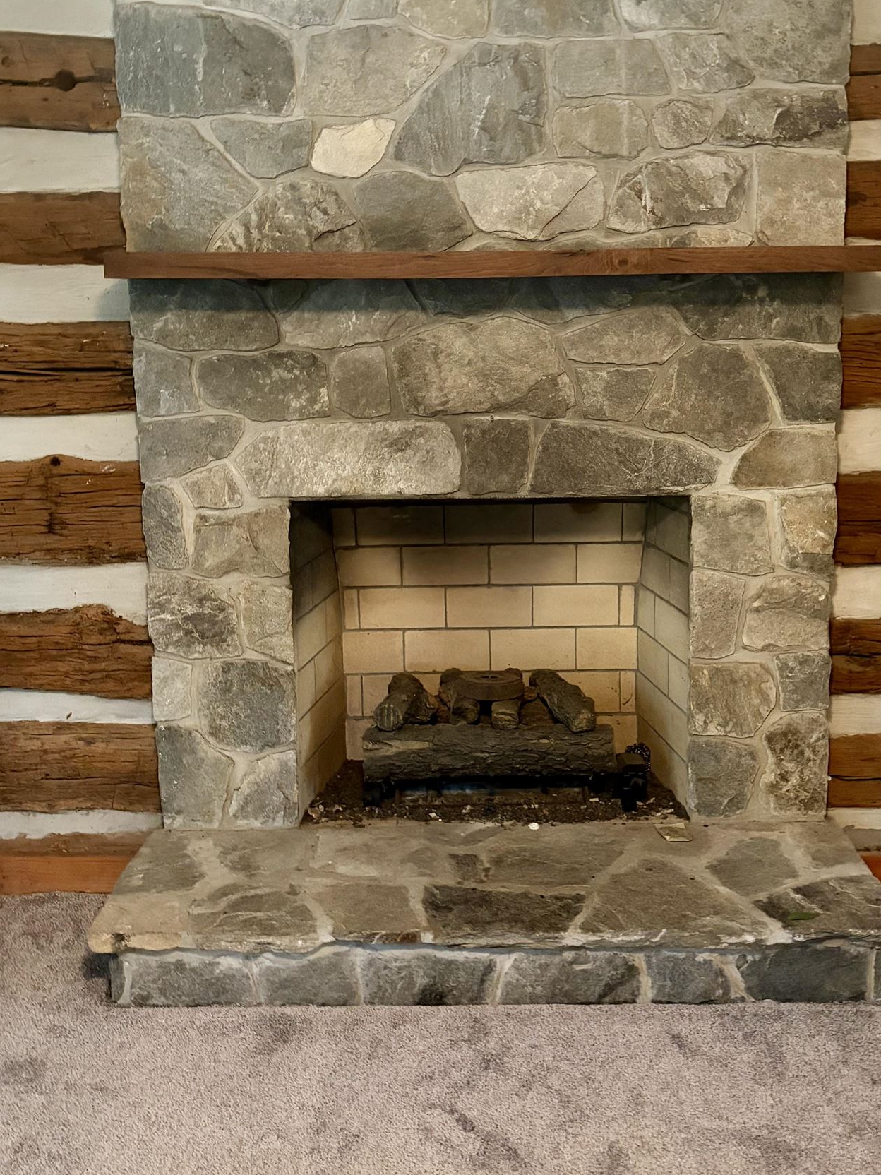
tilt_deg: -8.7
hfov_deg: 39.6
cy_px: 494
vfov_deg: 51.1
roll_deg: +1.4
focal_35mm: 36
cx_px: 472
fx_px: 1222
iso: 800
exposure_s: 1/30
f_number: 1.6
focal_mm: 5.96
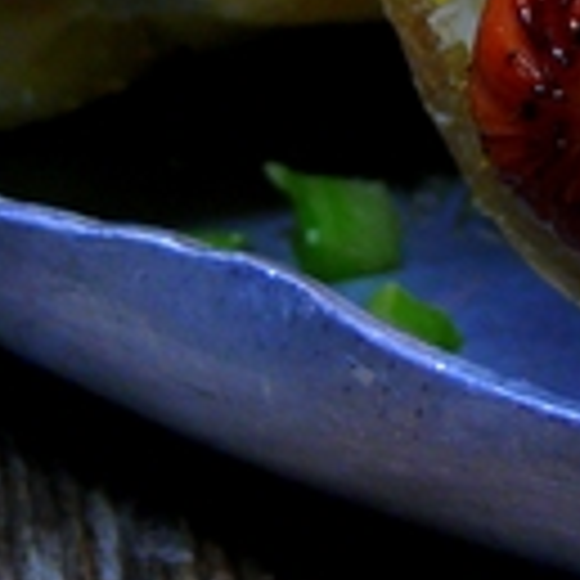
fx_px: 4929
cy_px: -366
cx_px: 1216
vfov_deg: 6.6
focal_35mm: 260
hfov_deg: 6.5
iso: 100
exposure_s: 1/50
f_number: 3.2
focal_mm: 13.9
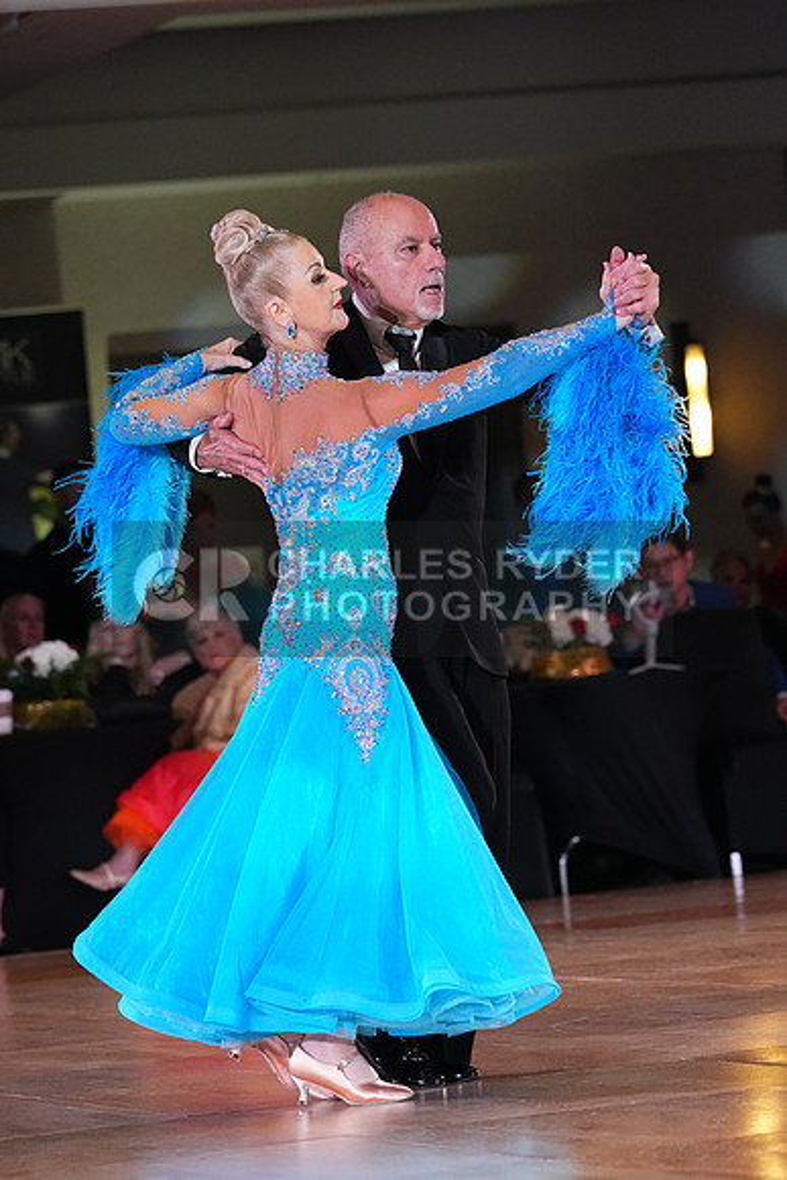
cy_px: 590
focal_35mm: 187
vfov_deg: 11.0
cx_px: 394
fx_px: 6128
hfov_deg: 7.3
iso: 8000
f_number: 5.6
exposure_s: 1/400
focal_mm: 187
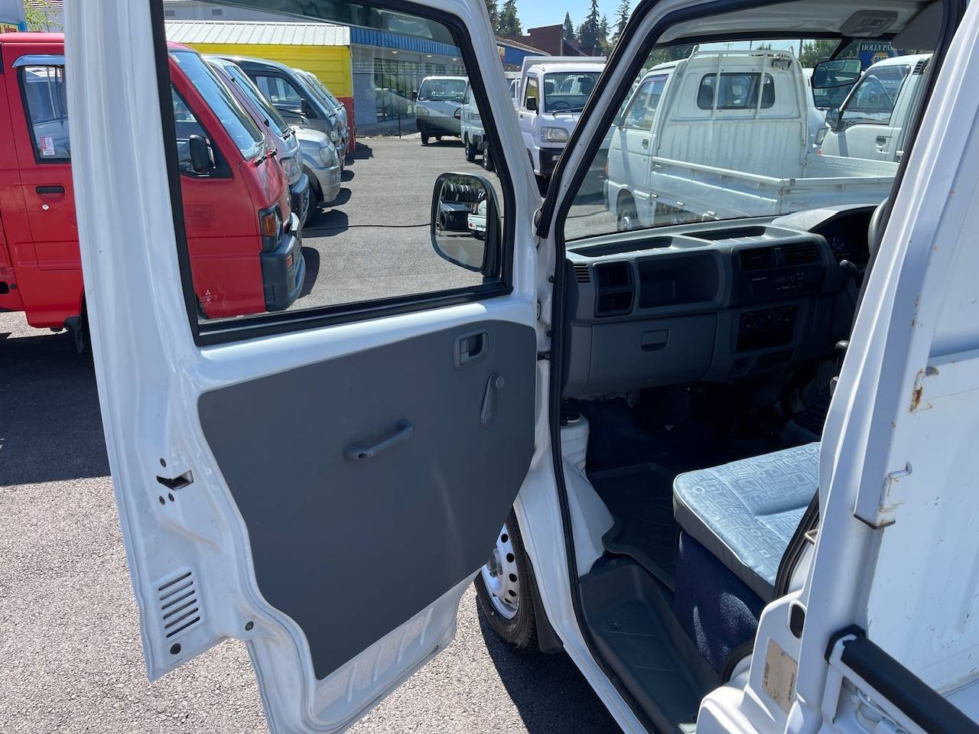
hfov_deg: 69.4
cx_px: 490
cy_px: 367
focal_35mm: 25
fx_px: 707
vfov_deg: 54.9
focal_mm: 5.1
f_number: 1.6
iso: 32
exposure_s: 1/978
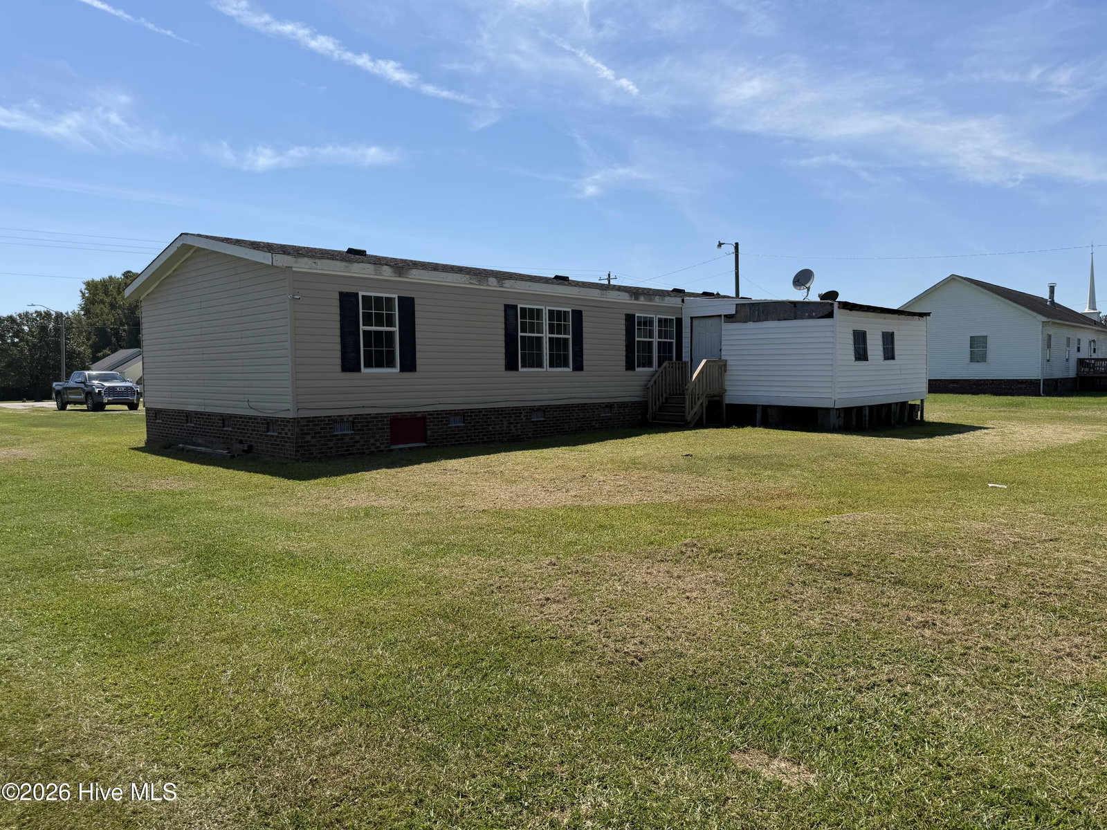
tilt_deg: -4.5
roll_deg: +0.5
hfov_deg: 71.6
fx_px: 768
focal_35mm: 24
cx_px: 554
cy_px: 415
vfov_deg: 56.8
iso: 80
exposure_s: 1/5714
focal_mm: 6.76
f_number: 1.78
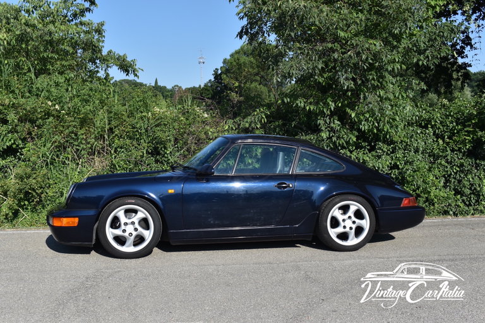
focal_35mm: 40
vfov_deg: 33.0
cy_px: 162
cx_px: 242
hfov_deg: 47.9
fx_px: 546
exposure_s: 1/320
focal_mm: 27
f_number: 8
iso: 100
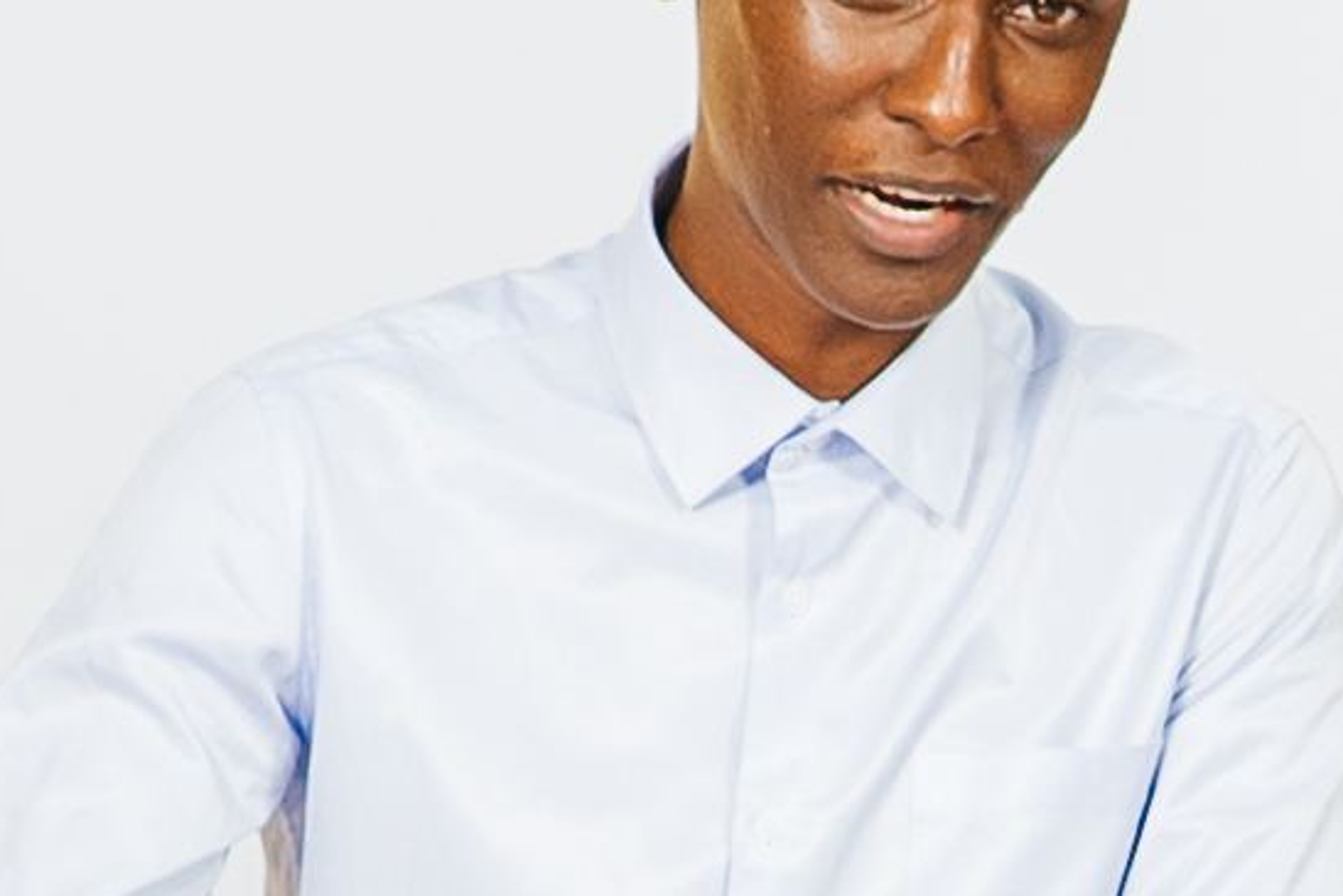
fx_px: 13955
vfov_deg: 3.7
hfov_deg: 5.5
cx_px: 1007
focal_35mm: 374
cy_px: 1333
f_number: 3.5
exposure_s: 1/160
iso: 250
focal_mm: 35
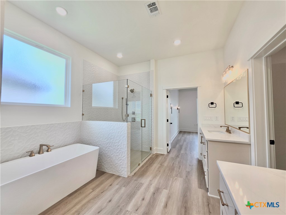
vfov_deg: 89.9
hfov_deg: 106.2
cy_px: 108
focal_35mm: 13
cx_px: 143
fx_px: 107
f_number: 1.9
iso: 20
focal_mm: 2.2
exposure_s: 1/120
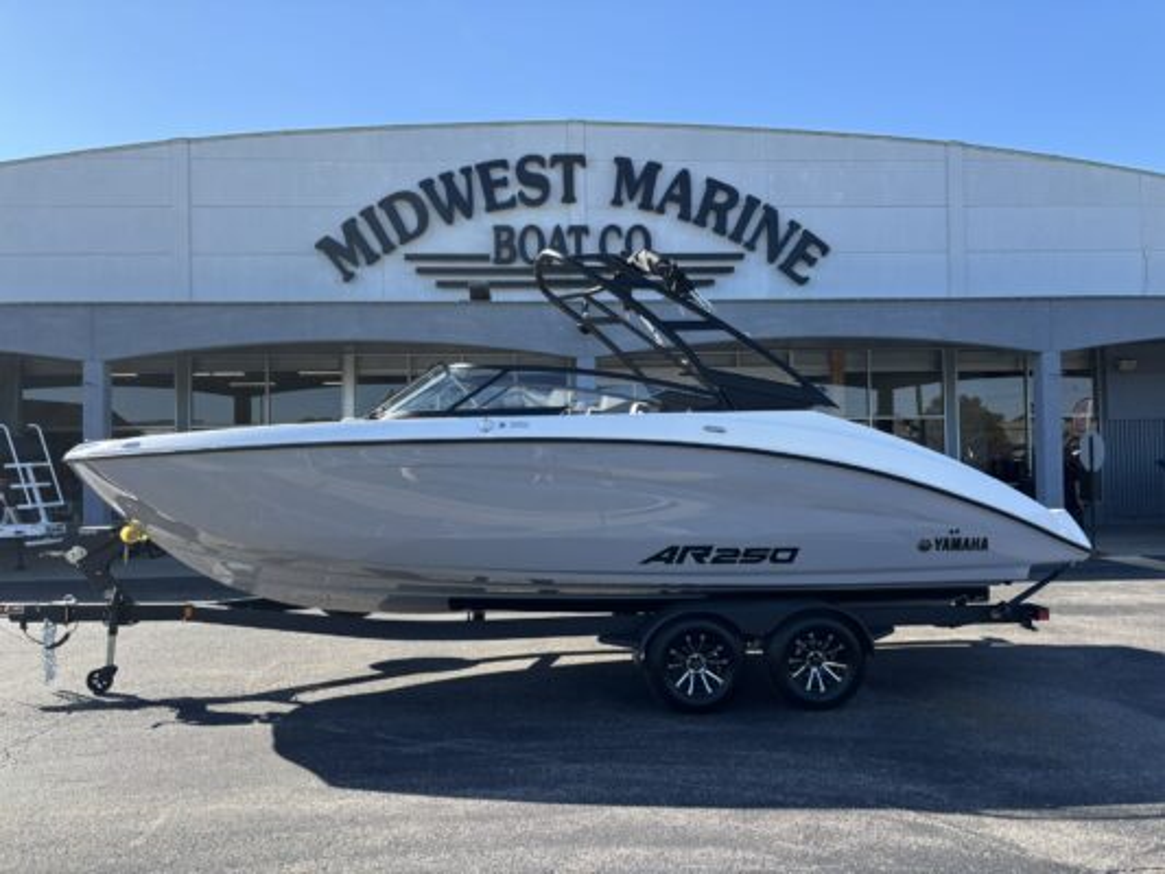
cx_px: 582
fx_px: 875
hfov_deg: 67.3
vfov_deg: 53.1
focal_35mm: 26
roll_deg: +0.9
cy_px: 437
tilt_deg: +3.2
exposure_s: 1/1328
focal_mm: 5.96
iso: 50
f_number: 1.6
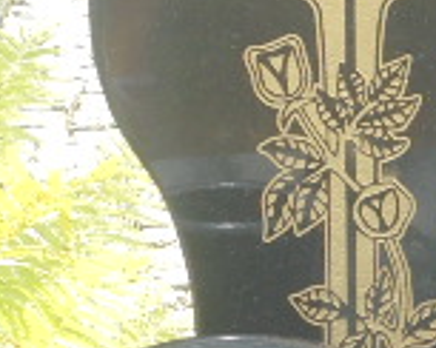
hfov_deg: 5.7
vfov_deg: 4.6
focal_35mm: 339
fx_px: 4369
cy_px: 68
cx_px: 664
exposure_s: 1/60
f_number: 6.7
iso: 100
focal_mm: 14.9
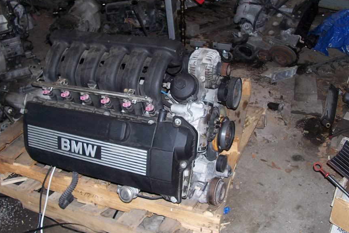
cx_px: 175
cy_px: 127
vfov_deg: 31.2
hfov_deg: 45.4
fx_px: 417
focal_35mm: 43
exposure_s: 1/60
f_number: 2.8
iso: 80
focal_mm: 6
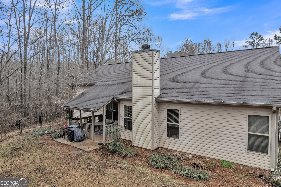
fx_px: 172
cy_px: 94
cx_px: 140
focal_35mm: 22
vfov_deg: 57.2
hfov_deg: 78.6
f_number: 2.8
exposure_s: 1/25
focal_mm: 8.38
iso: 100
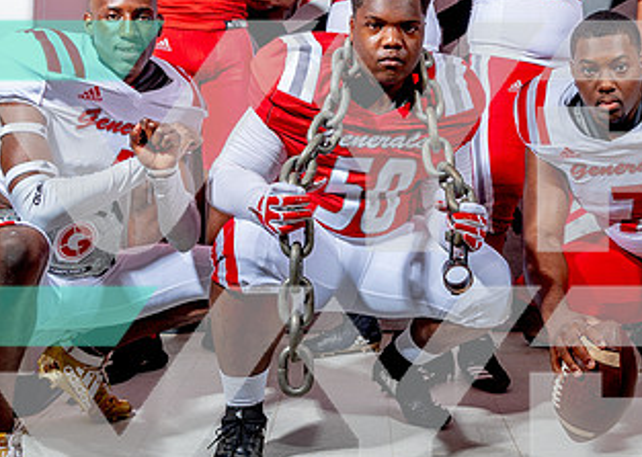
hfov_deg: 39.0
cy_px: 136
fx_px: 893
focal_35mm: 49
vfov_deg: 28.5
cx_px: 439
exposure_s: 1/125
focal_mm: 24
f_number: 8
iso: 100
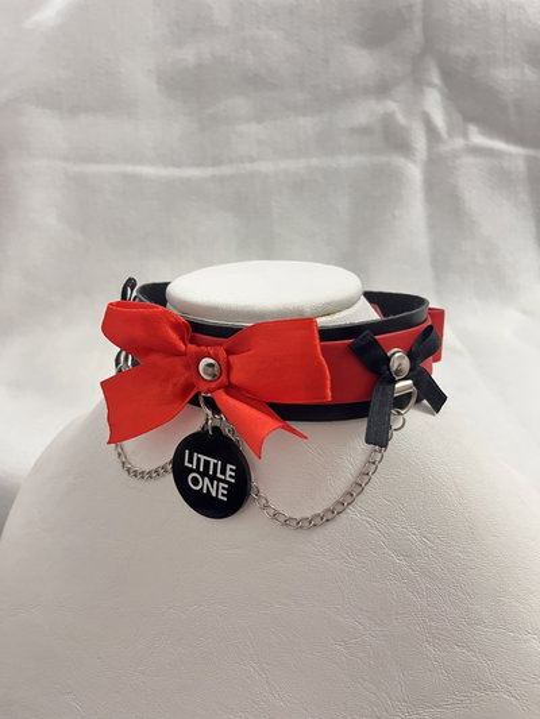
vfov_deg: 67.3
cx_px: 270
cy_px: 360
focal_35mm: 26
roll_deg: +4.6
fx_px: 541
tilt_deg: -31.5
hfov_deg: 53.1
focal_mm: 5.1
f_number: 1.6
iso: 800
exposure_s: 1/30
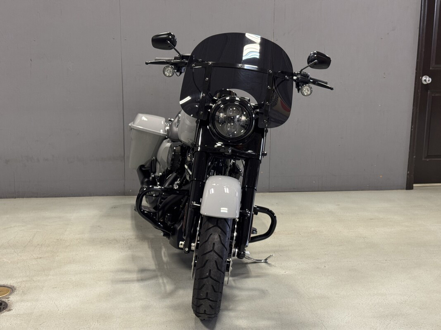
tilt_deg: -11.5
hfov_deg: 39.7
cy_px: 165
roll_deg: -0.6
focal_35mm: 48
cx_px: 220
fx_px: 611
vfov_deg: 30.3
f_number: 1.78
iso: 160
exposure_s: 1/60
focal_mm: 6.76
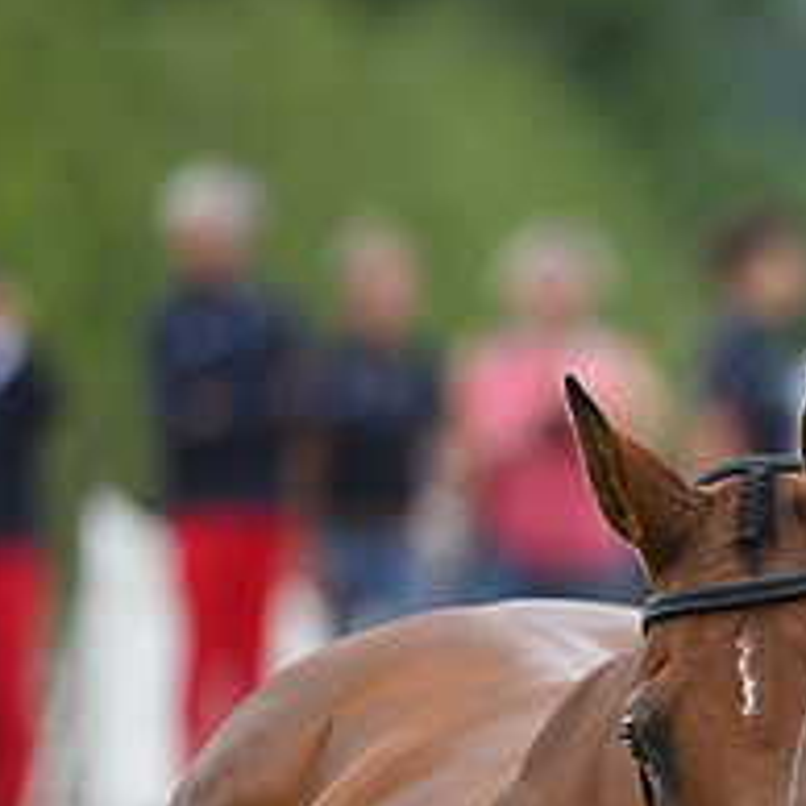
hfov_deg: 1.7
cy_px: 787
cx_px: 1172
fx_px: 26712
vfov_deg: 1.7
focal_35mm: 1014
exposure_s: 1/1600
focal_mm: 400
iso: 800
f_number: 5.6
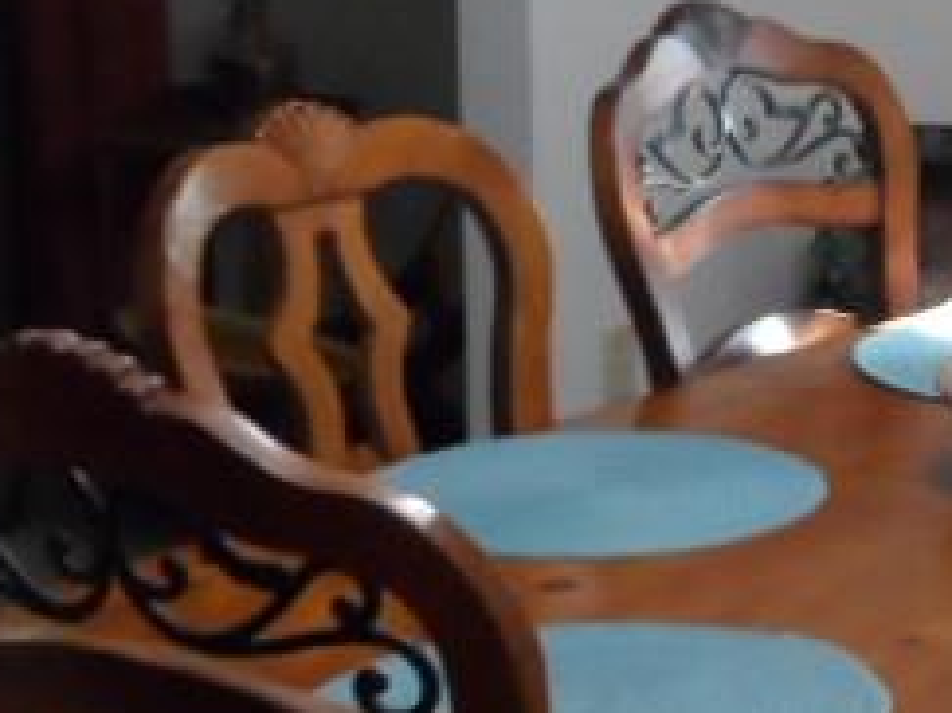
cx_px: 1191
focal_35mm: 118
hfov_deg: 15.9
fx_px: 3244
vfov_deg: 12.5
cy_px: 325
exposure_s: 1/20
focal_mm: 4.9
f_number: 3.1
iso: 400
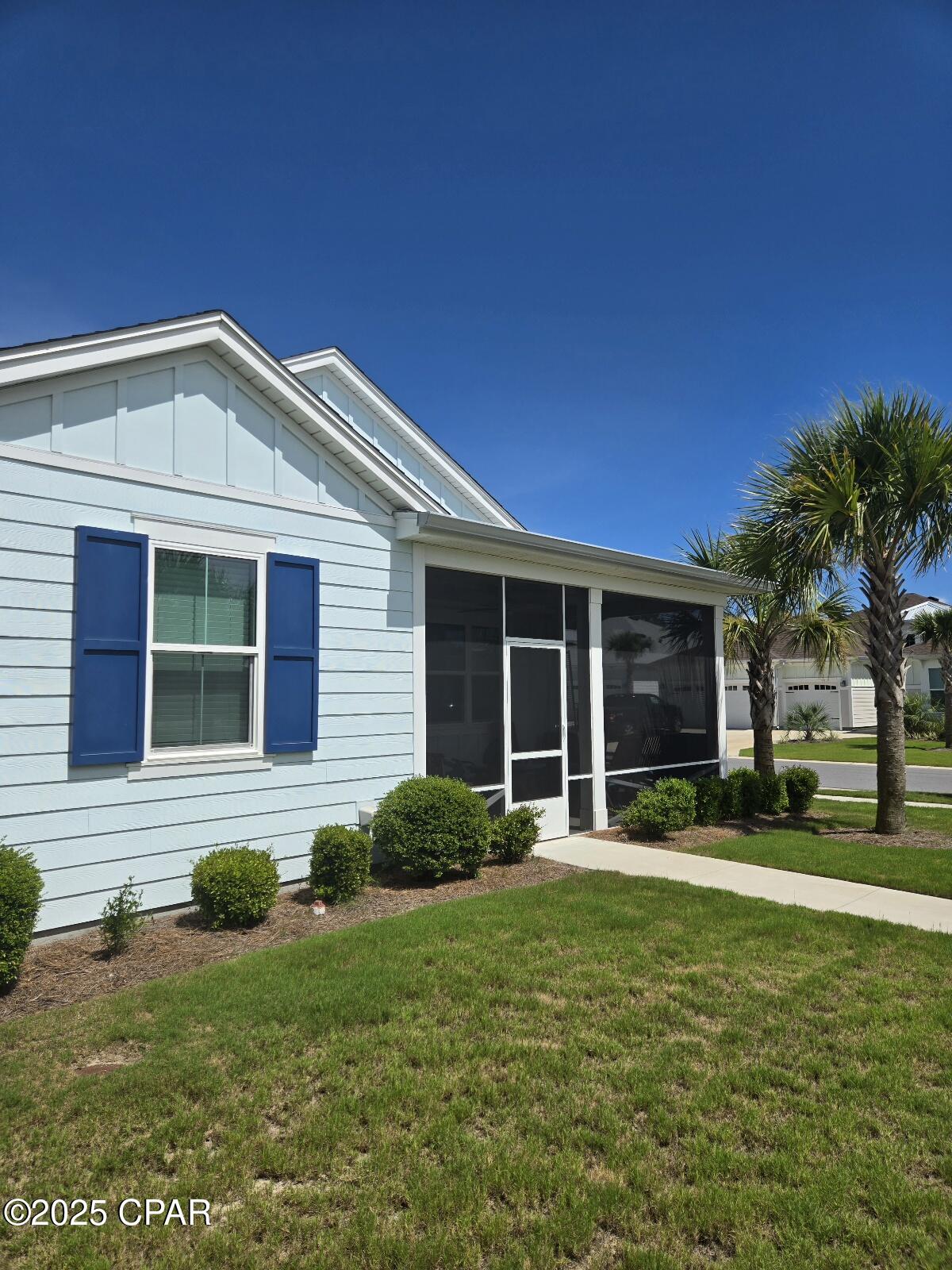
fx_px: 843
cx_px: 476
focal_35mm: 23
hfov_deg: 58.9
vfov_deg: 73.9
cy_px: 635
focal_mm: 5.4
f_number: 1.8
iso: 25
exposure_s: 1/5000
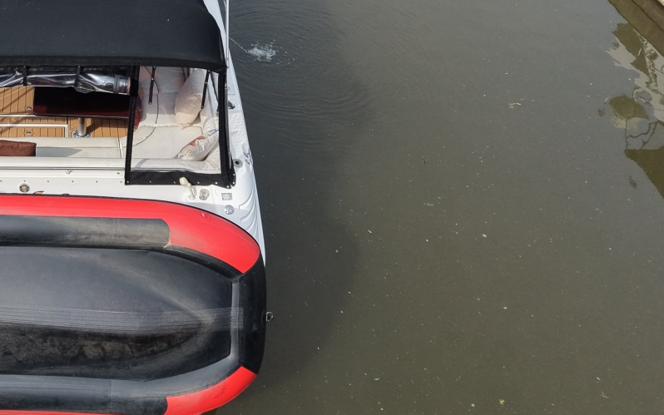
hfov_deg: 36.2
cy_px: 68
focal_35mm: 51
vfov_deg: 24.8
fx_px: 923
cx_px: 21
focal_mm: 8.67
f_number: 1.8
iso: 400
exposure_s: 1/5000
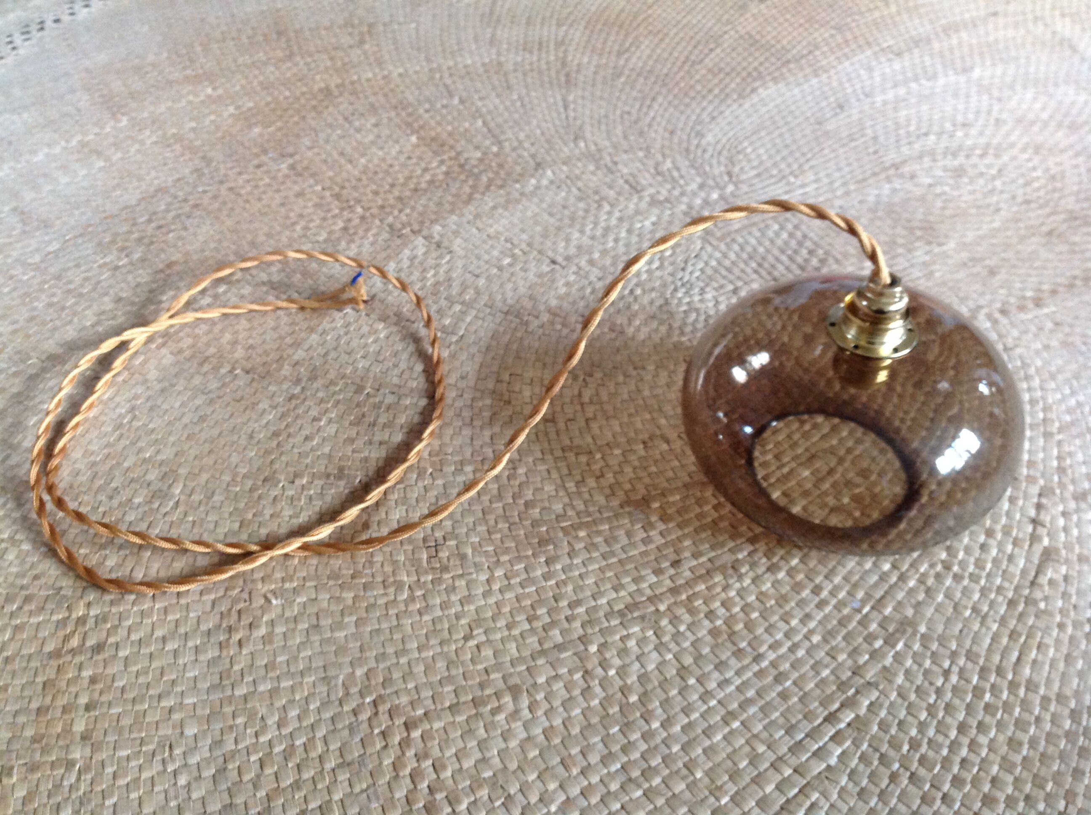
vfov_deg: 40.6
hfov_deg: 52.7
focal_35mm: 35
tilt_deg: -44.5
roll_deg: -0.5
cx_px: 546
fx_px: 1101
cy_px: 408
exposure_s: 1/15
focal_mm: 4.28
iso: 250
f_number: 2.4
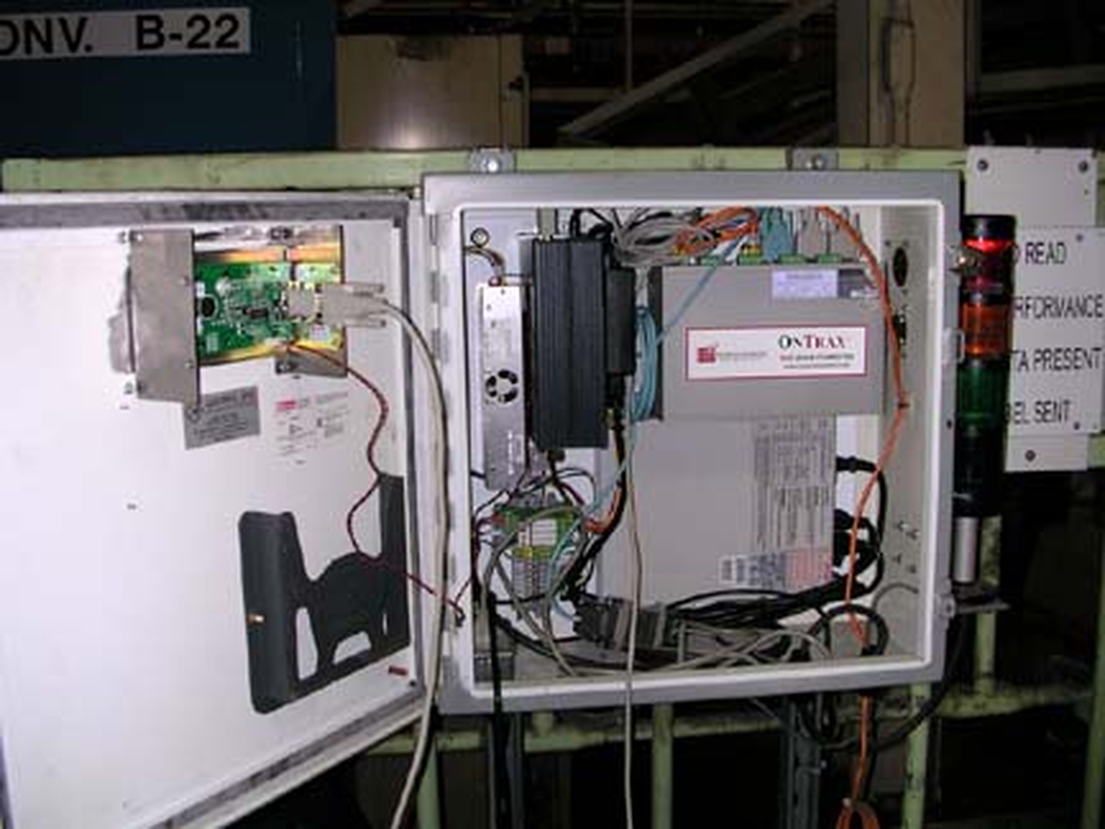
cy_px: 414
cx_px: 552
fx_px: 1181
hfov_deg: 50.1
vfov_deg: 38.7
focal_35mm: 37
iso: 100
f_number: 2.7
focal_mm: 5.6
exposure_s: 1/60
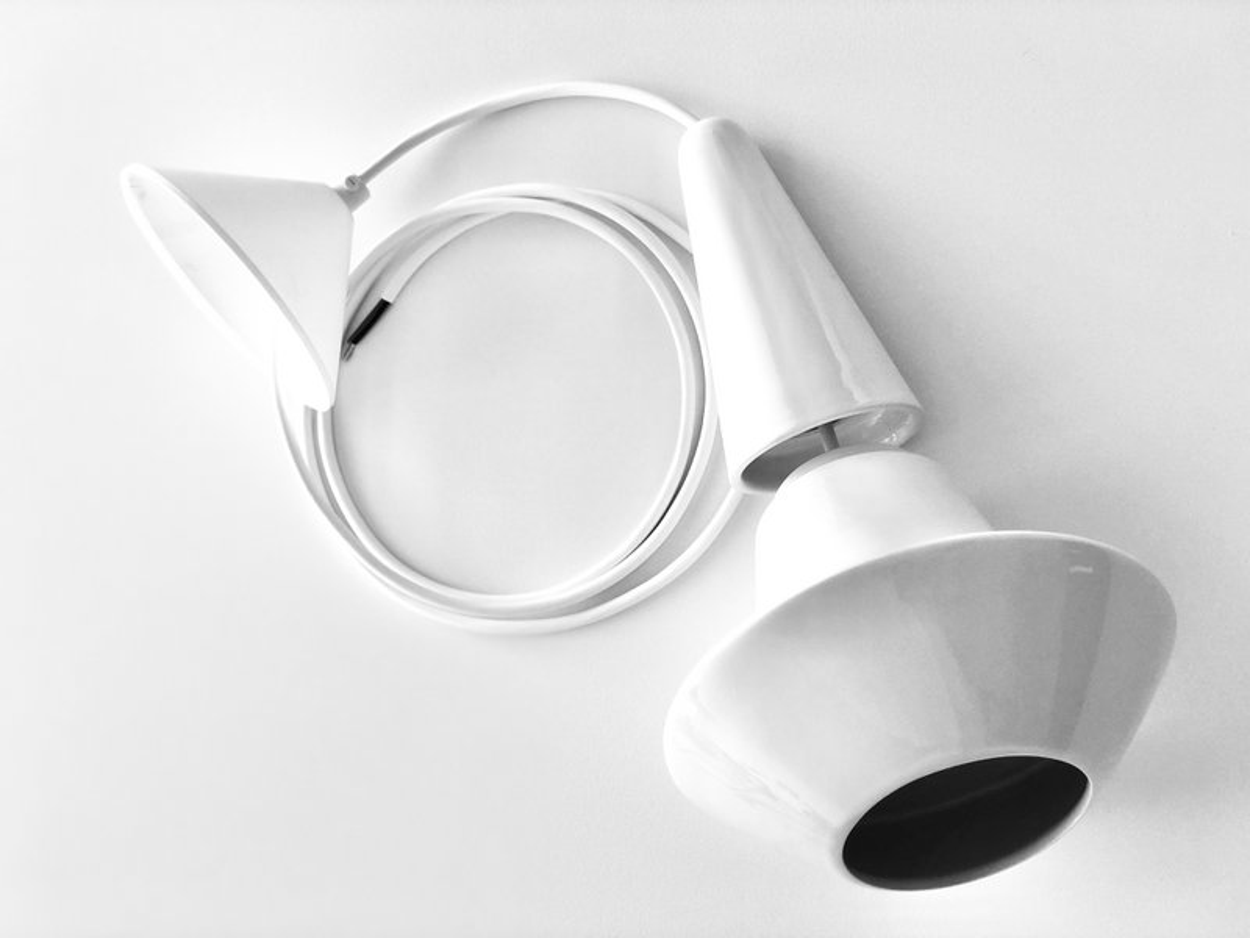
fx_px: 1878
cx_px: 625
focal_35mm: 52
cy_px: 469
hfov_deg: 36.8
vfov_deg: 28.0
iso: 40
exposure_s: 1/60
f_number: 2.4
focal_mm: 6
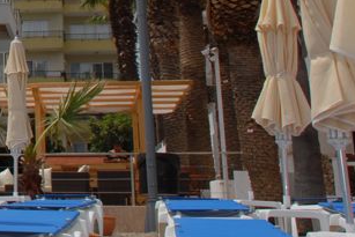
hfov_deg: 16.6
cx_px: -207
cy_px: -88
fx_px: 1085
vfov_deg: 12.0
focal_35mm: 110
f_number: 9
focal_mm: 22
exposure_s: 1/250
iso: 100
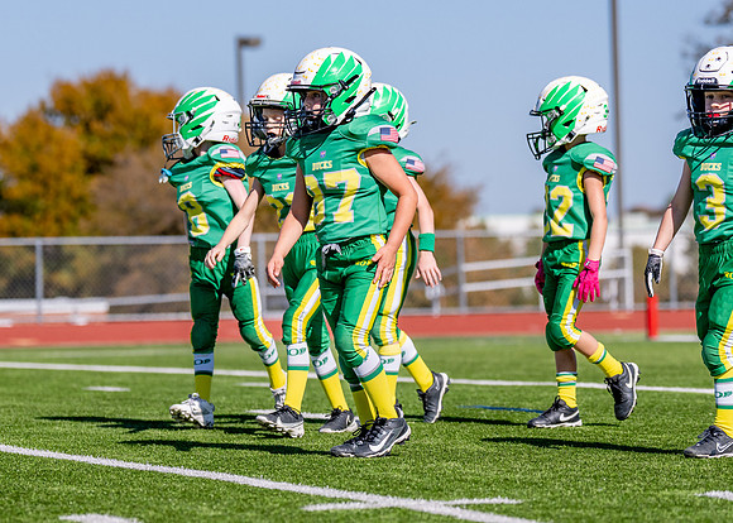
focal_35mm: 209
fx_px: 4343
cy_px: 248
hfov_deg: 9.6
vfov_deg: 6.9
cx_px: 332
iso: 160
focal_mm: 114
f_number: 2.8
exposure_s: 1/6400
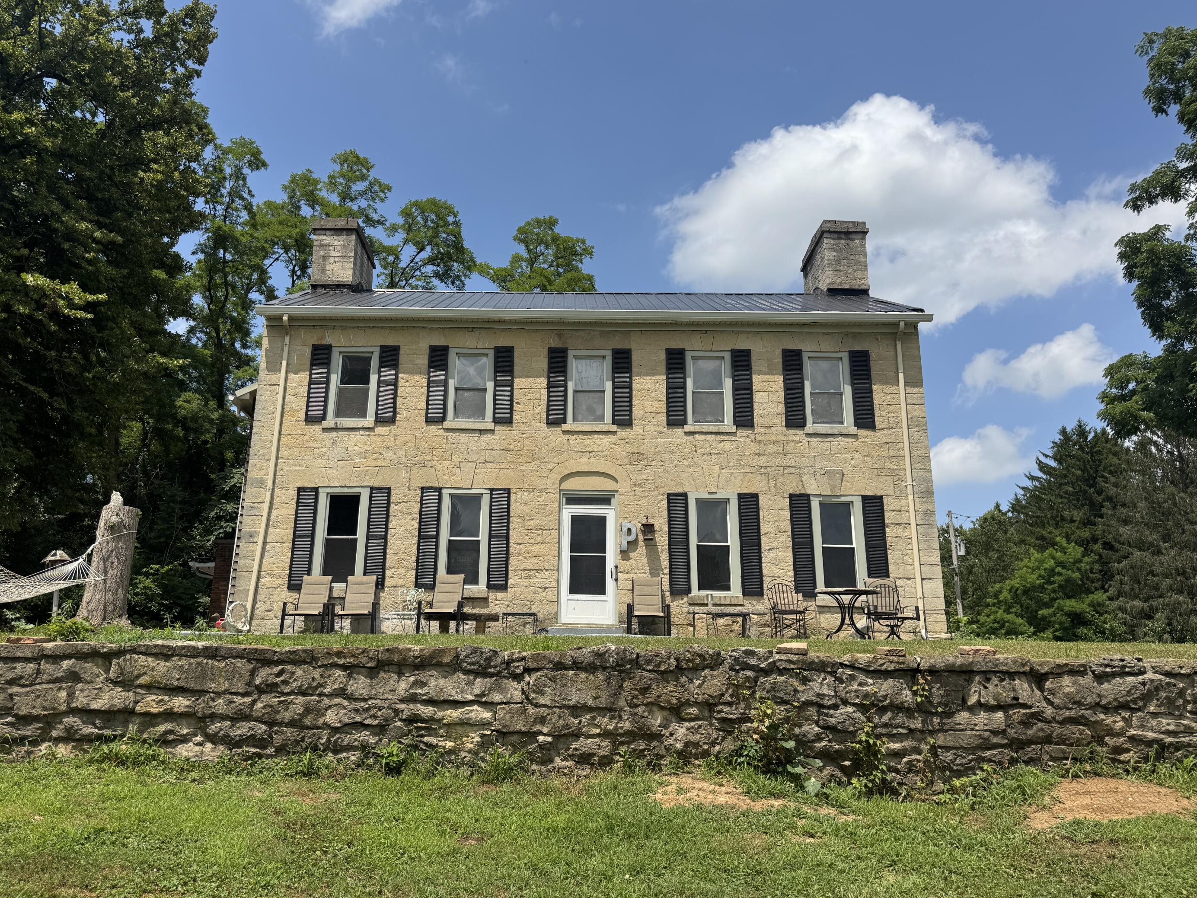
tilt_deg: +14.3
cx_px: 559
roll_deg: -1.7
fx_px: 899
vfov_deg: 53.1
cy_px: 440
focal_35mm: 26
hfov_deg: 67.2
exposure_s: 1/6410
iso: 80
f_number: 1.78
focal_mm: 6.76
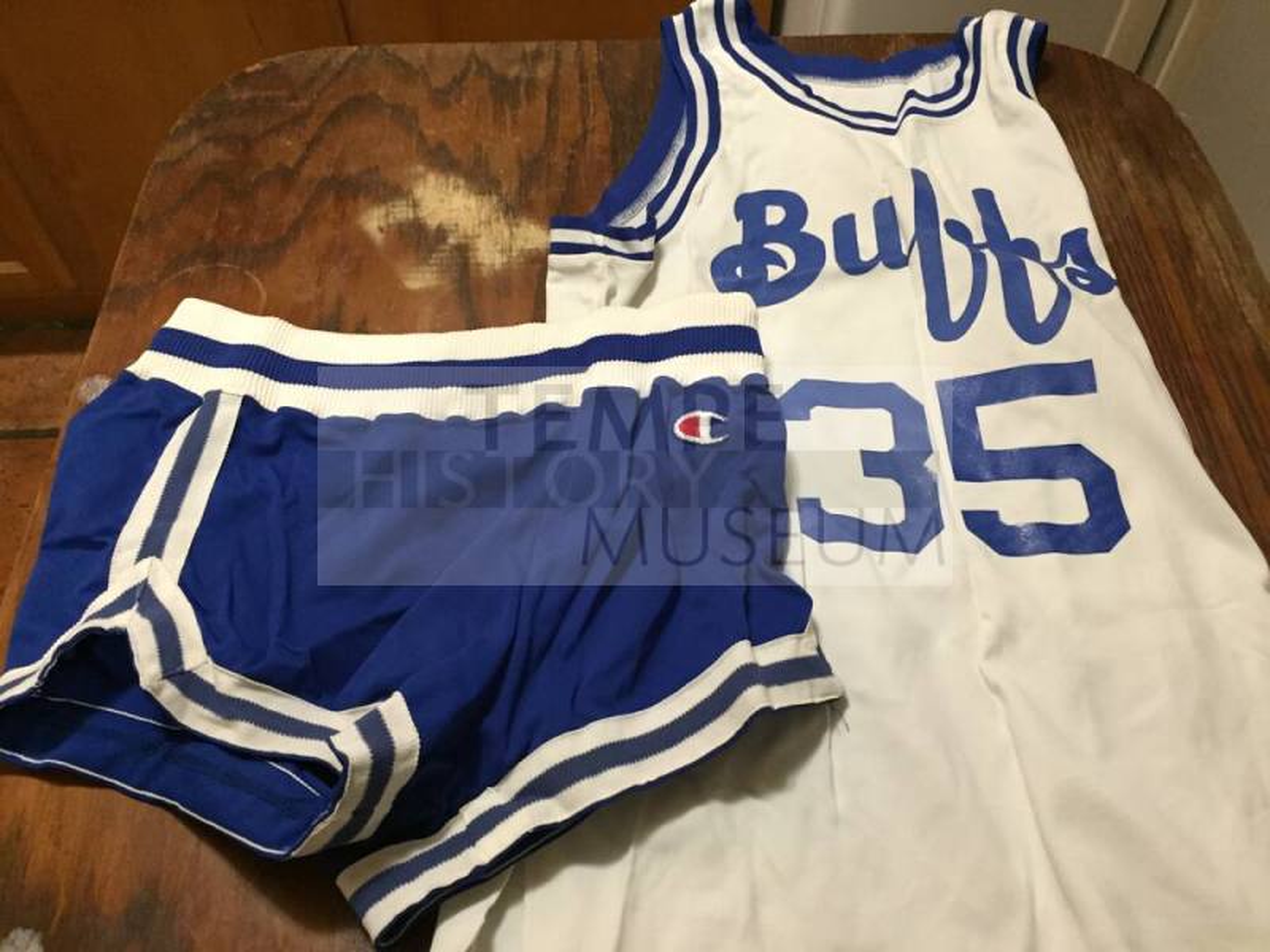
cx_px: 635
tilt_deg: -55.6
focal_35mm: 29
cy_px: 476
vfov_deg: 48.2
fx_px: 1064
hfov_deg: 61.7
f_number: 2.2
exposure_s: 1/20
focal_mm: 4.15
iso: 250
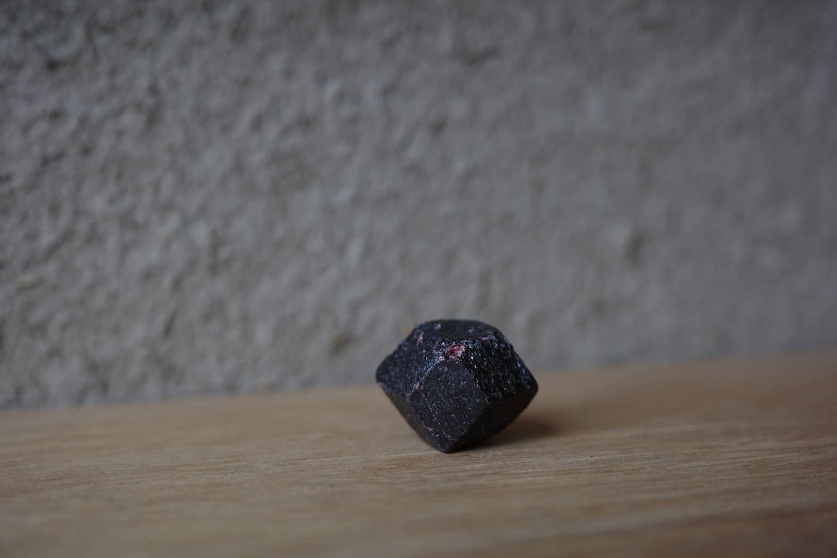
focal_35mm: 40
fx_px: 930
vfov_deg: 33.4
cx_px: 418
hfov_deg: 48.5
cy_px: 279
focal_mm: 26
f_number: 2.8
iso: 200
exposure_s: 1/125
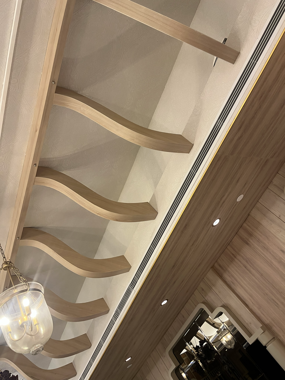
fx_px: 285
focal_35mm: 26
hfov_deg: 53.1
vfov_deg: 67.3
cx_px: 142
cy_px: 190
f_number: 1.6
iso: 100
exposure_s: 1/50
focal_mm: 5.1
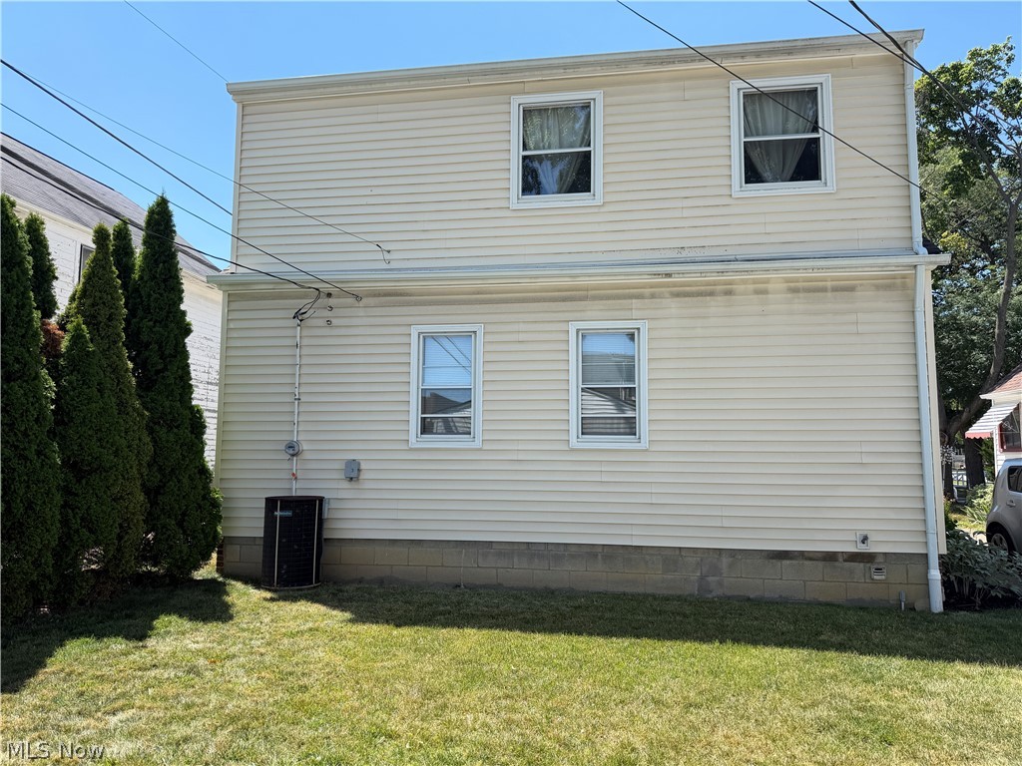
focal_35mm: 24
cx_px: 511
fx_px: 709
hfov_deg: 71.6
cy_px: 383
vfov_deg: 56.8
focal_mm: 6.76
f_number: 1.78
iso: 80
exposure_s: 1/2232
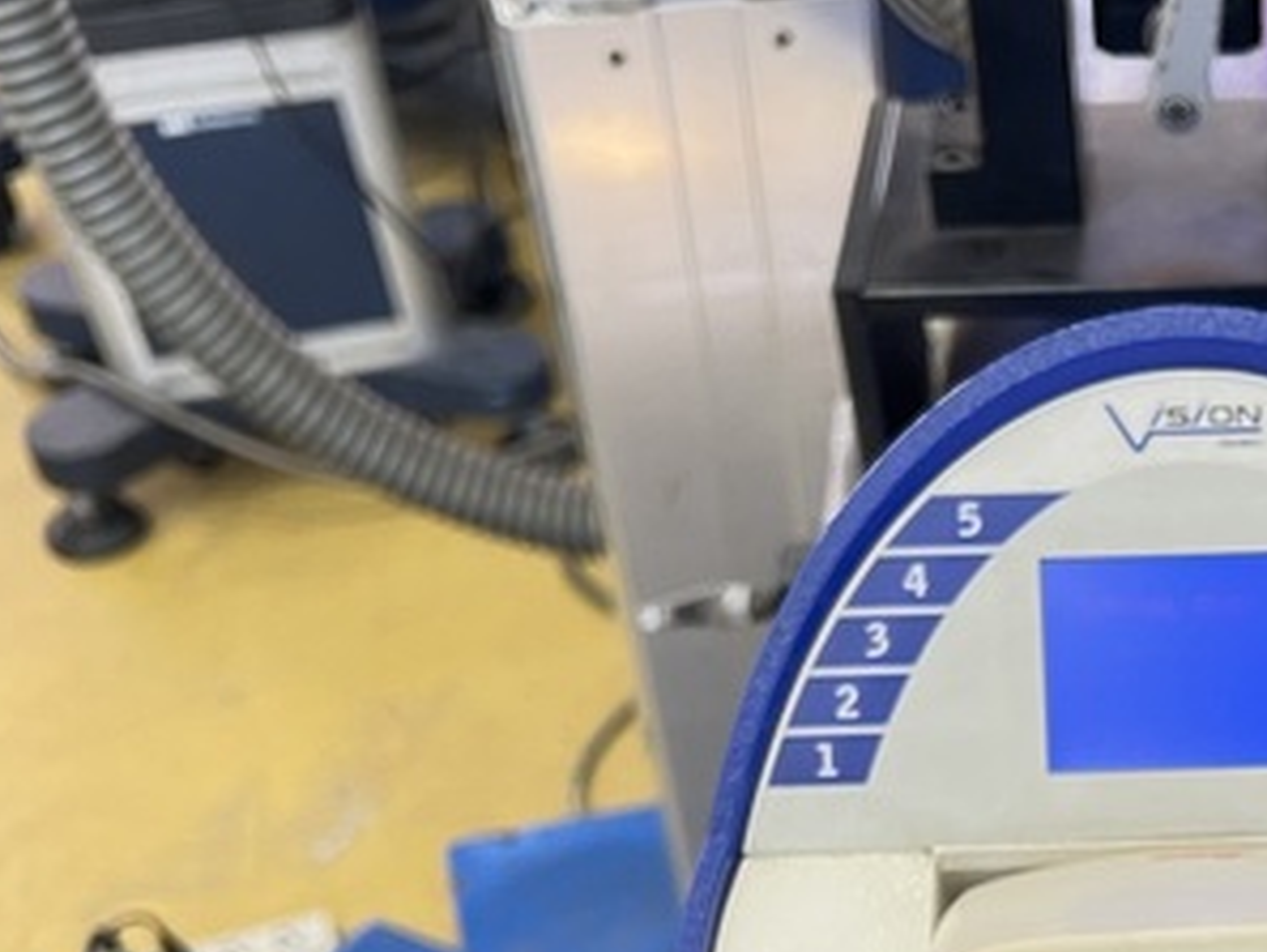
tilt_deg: -47.2
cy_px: 948
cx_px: 1241
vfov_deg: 24.9
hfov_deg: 31.9
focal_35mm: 56
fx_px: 2051
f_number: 1.5
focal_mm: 5.7
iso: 80
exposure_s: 1/50
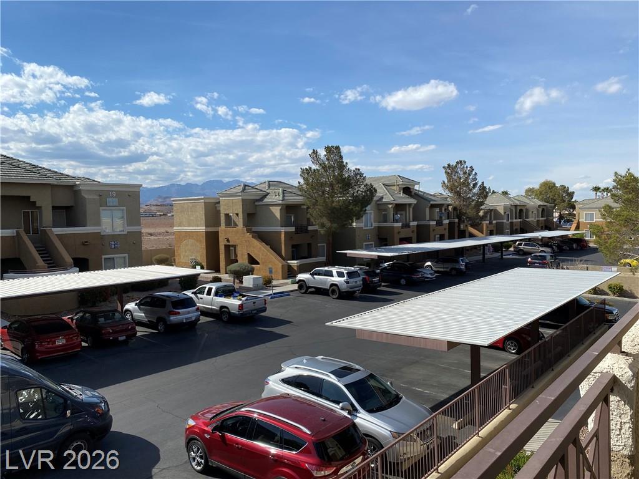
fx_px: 480
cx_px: 320
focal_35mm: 26
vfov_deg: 53.1
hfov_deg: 67.3
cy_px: 240
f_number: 1.8
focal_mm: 4.25
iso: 32
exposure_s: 1/4444
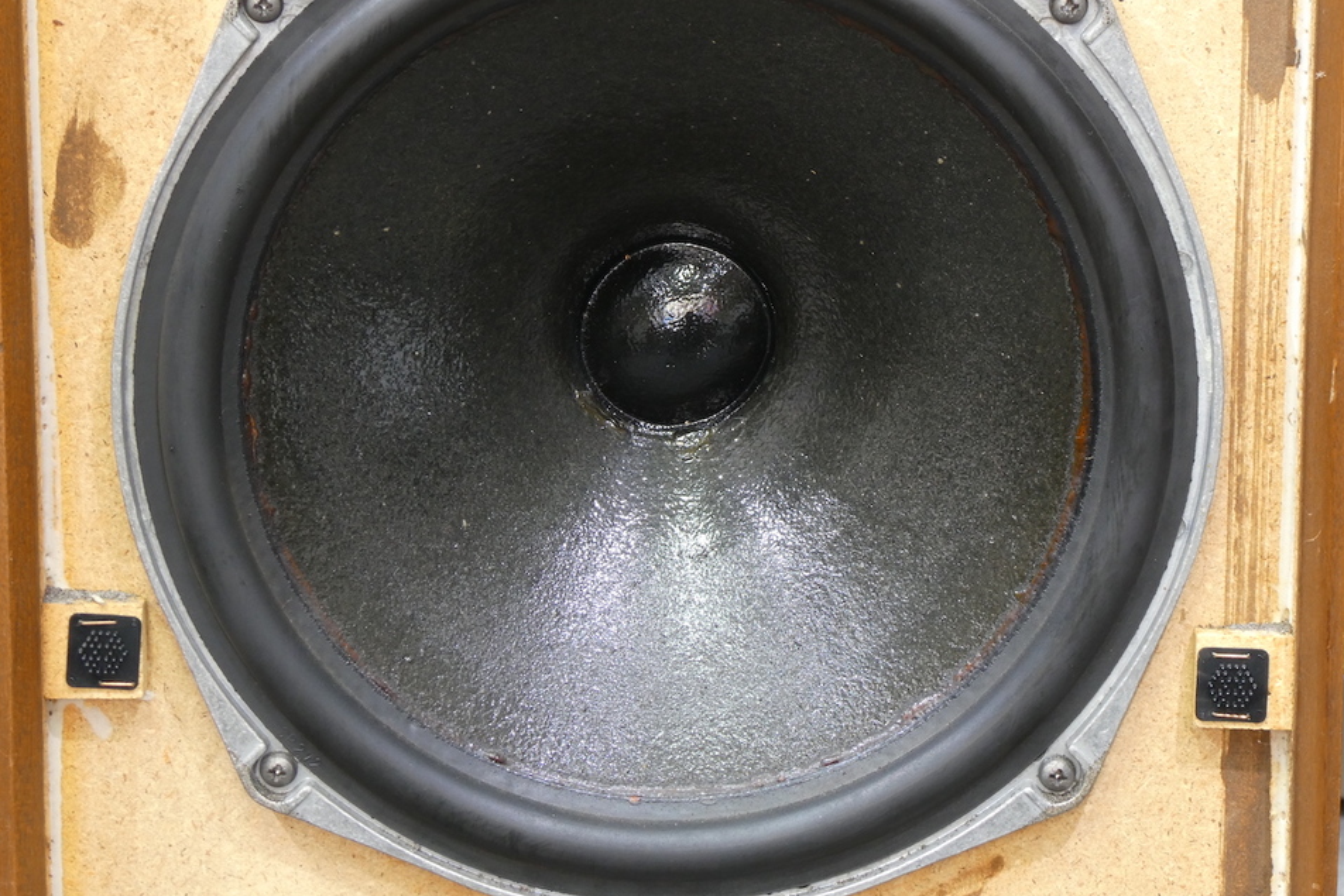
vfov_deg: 10.6
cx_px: 676
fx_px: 4854
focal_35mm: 130
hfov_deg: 15.8
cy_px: 395
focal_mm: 22.3
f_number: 5.2
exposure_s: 1/2.5
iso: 200
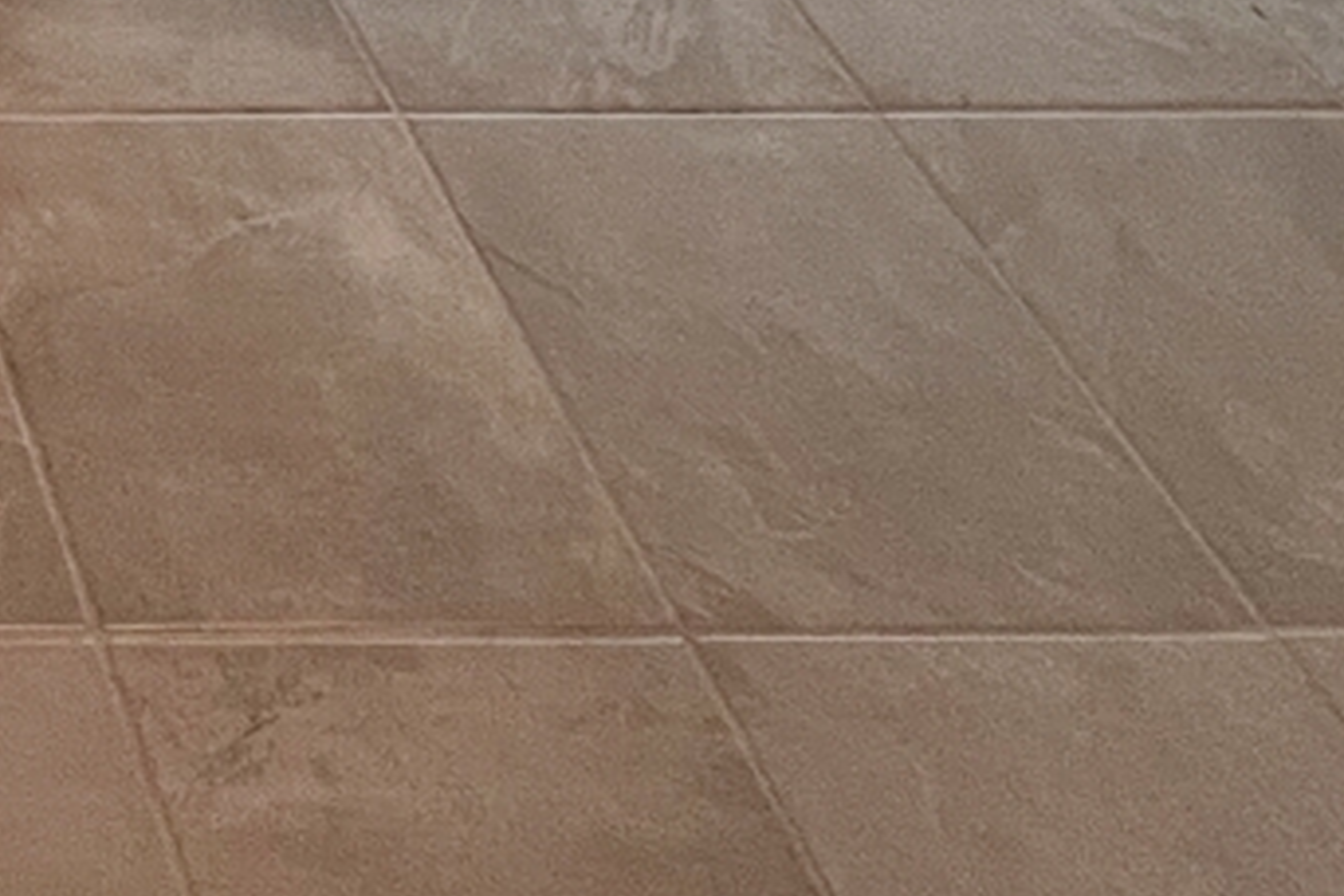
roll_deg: -0.5
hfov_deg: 24.2
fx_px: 2128
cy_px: -912
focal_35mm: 57
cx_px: -845
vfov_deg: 17.2
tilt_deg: -30.2
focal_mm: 1.57
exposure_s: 1/120
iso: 200
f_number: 1.8
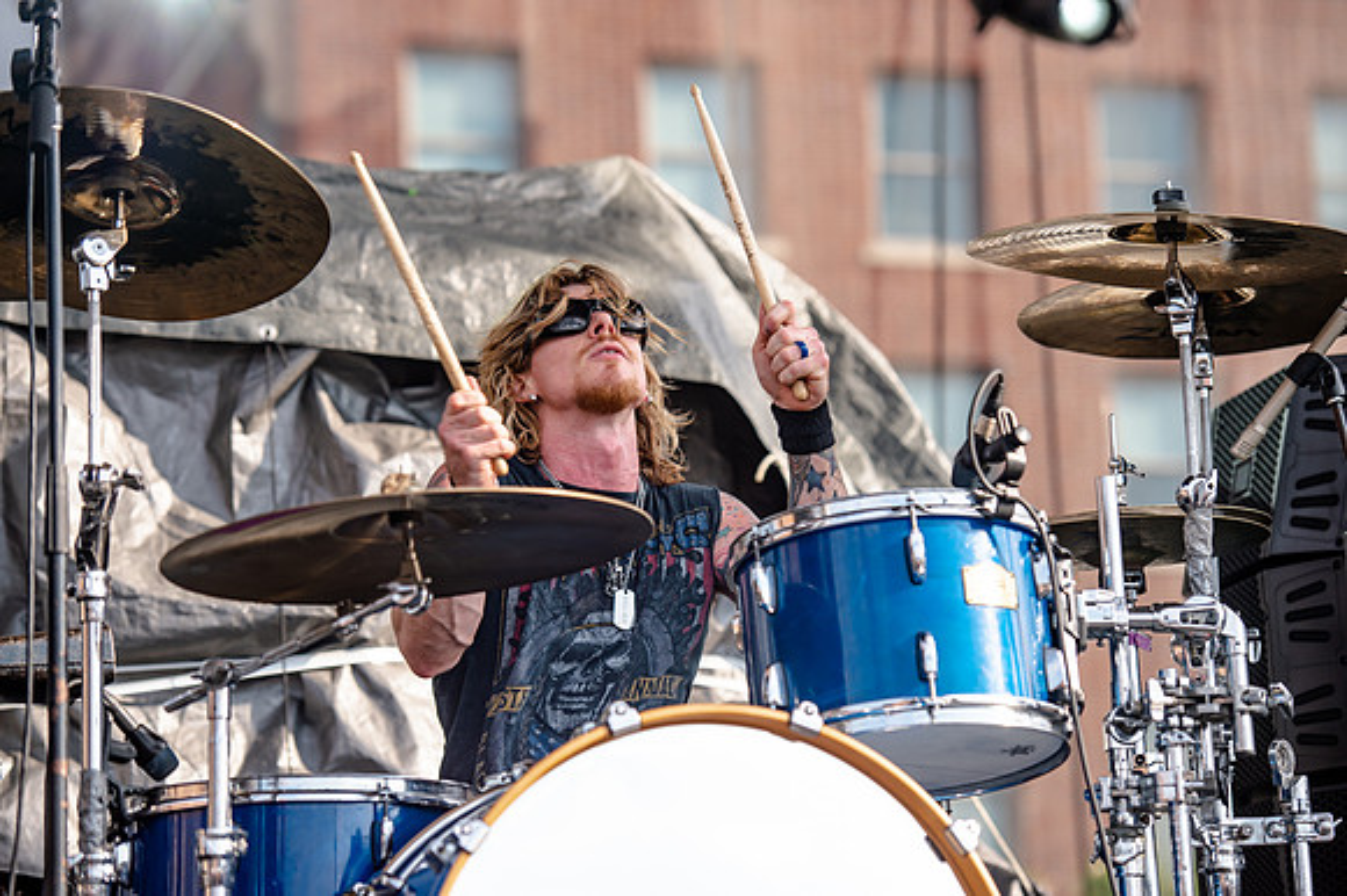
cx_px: 674
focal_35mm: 125
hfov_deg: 16.4
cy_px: 448
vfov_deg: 11.0
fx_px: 4674
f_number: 4
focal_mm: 125
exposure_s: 1/800
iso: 125
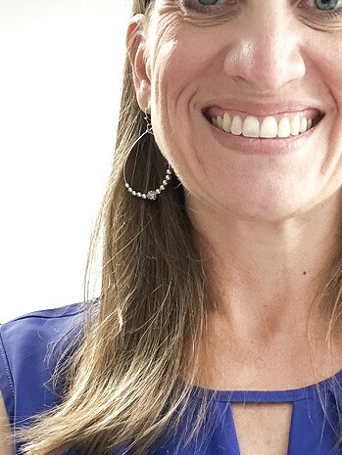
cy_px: 216
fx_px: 869
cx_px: 267
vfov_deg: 29.4
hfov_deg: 22.0
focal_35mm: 66
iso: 320
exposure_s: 1/30
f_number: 1.9
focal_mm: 2.69
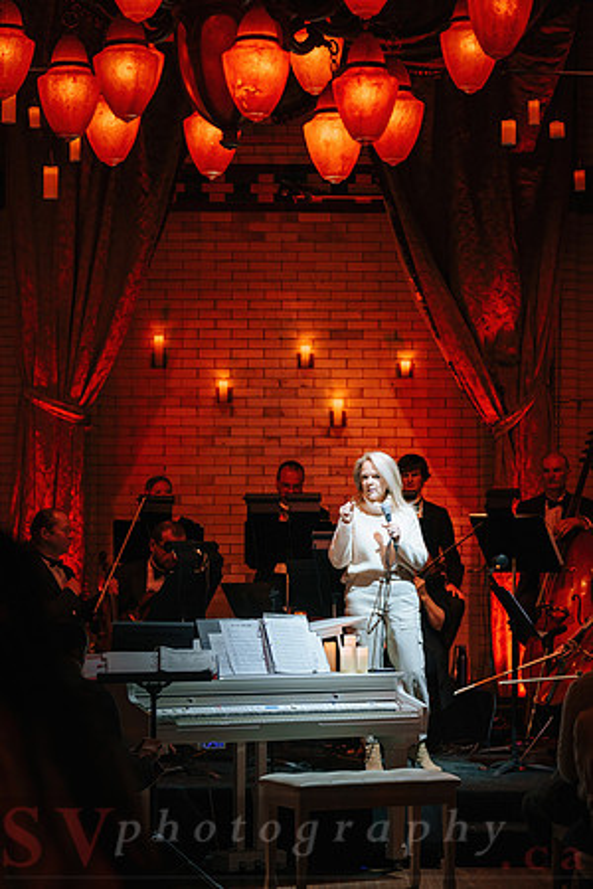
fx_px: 2199
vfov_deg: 22.9
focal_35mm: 89
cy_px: 444
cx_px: 296
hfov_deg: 15.4
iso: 1600
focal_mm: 89
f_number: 2.8
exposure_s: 1/250
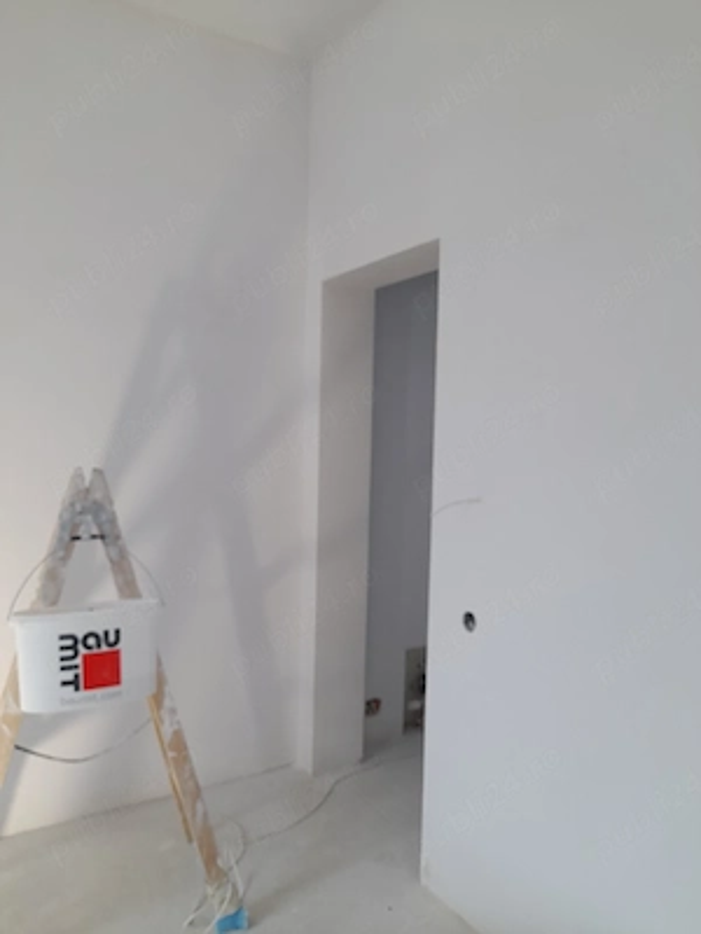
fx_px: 675
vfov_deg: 69.4
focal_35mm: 25
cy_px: 467
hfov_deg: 54.9
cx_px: 350
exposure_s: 1/50
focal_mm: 4.6
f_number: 2
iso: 25
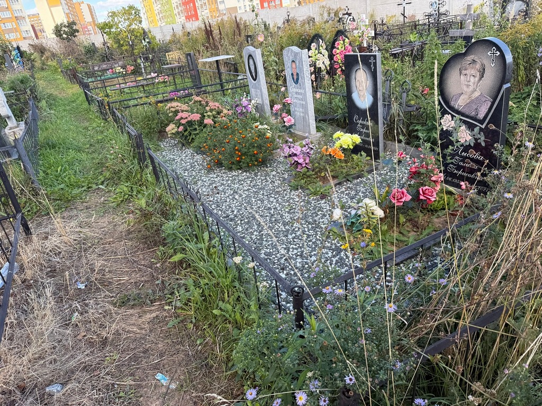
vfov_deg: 56.8
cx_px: 271
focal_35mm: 24
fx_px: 376
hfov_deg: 71.6
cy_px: 203
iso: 80
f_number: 1.78
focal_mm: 6.76
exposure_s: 1/438
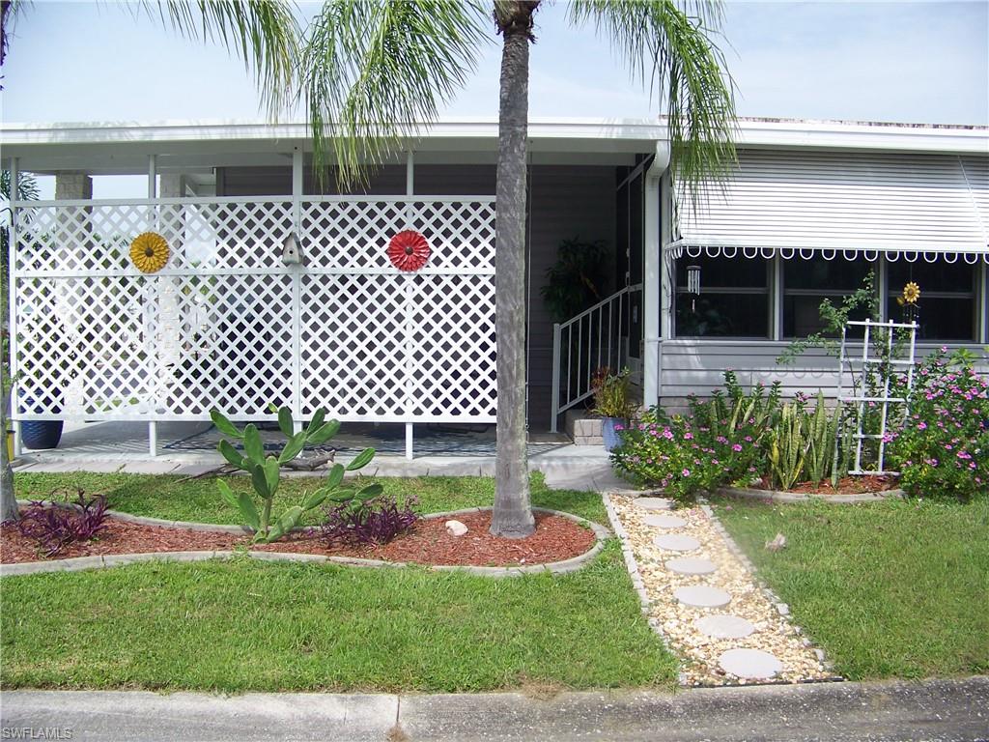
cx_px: 494
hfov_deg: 51.4
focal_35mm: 36
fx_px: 1029
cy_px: 371
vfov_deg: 39.7
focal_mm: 5.85
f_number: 2.8
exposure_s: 1/800
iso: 64
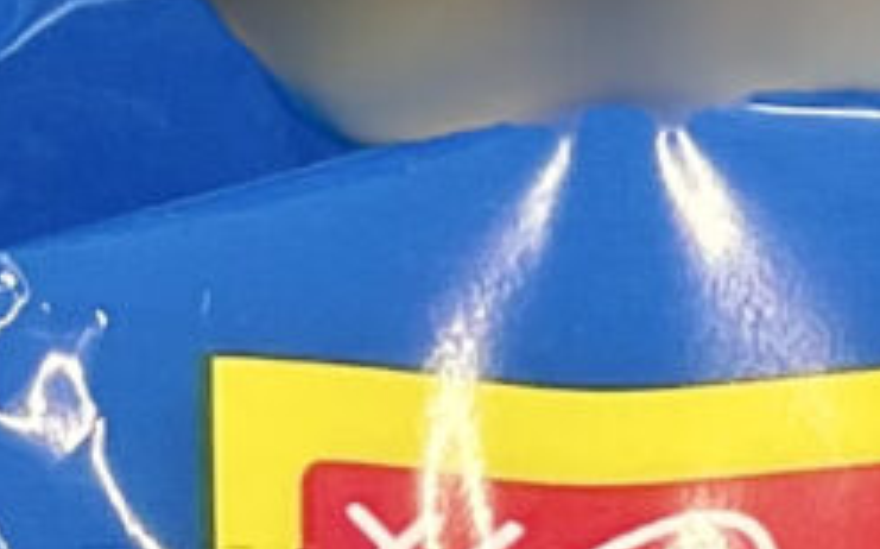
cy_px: 2813
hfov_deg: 6.6
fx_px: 6854
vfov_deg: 4.0
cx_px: 2669
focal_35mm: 286
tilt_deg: -47.2
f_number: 1.6
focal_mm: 4.2
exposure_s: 1/121
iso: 80
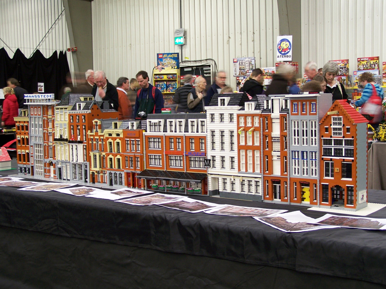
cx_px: 193
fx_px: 569
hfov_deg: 37.5
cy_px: 144
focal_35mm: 51
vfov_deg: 28.6
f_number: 3
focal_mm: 8.5
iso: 80
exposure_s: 1/2
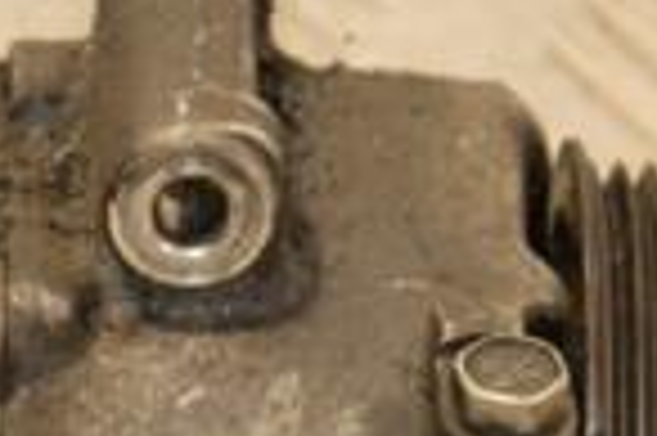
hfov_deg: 3.6
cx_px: -184
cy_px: 589
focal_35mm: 568
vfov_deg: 2.4
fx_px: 10354
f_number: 5.6
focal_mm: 92
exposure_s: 1/100
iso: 800
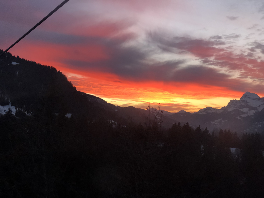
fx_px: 397
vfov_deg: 28.0
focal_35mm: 52
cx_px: 132
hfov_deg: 36.8
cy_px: 99
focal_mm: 6
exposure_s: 1/60
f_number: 2.4
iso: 50
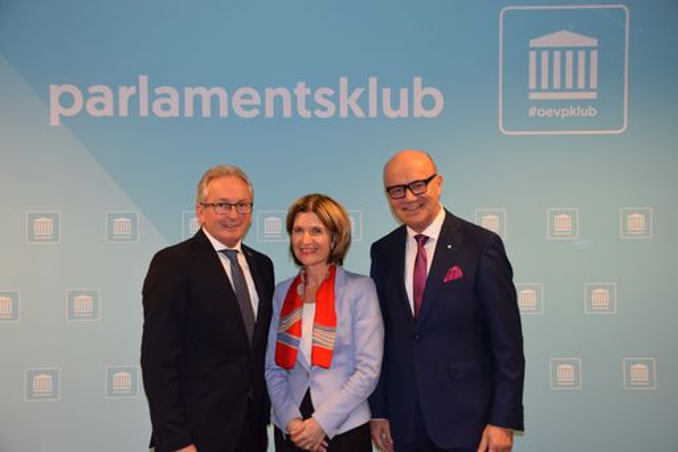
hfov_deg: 42.3
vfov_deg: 28.9
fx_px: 875
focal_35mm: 46
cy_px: 226
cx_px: 339
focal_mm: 31
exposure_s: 1/100
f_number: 5
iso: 800
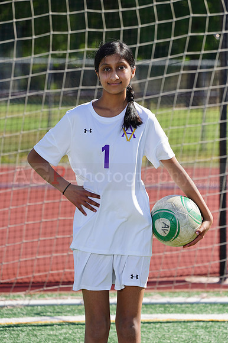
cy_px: 172
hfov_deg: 4.0
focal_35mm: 345
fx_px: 3281
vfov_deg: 6.0
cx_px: 114
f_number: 11
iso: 200
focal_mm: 345
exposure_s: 1/250
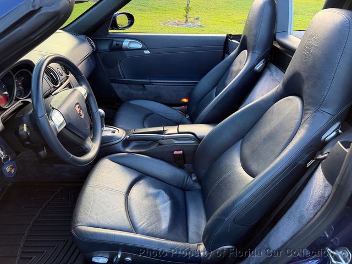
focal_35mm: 24
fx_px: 244
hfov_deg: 71.6
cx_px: 176
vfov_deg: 56.8
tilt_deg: -29.7
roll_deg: -1.1
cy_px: 132
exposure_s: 1/210
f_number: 1.78
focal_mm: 6.76
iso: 200
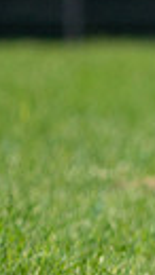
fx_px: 10491
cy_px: 126
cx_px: 561
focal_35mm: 1434
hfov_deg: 0.8
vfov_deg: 1.5
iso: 800
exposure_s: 1/4000
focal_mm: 306
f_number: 6.3
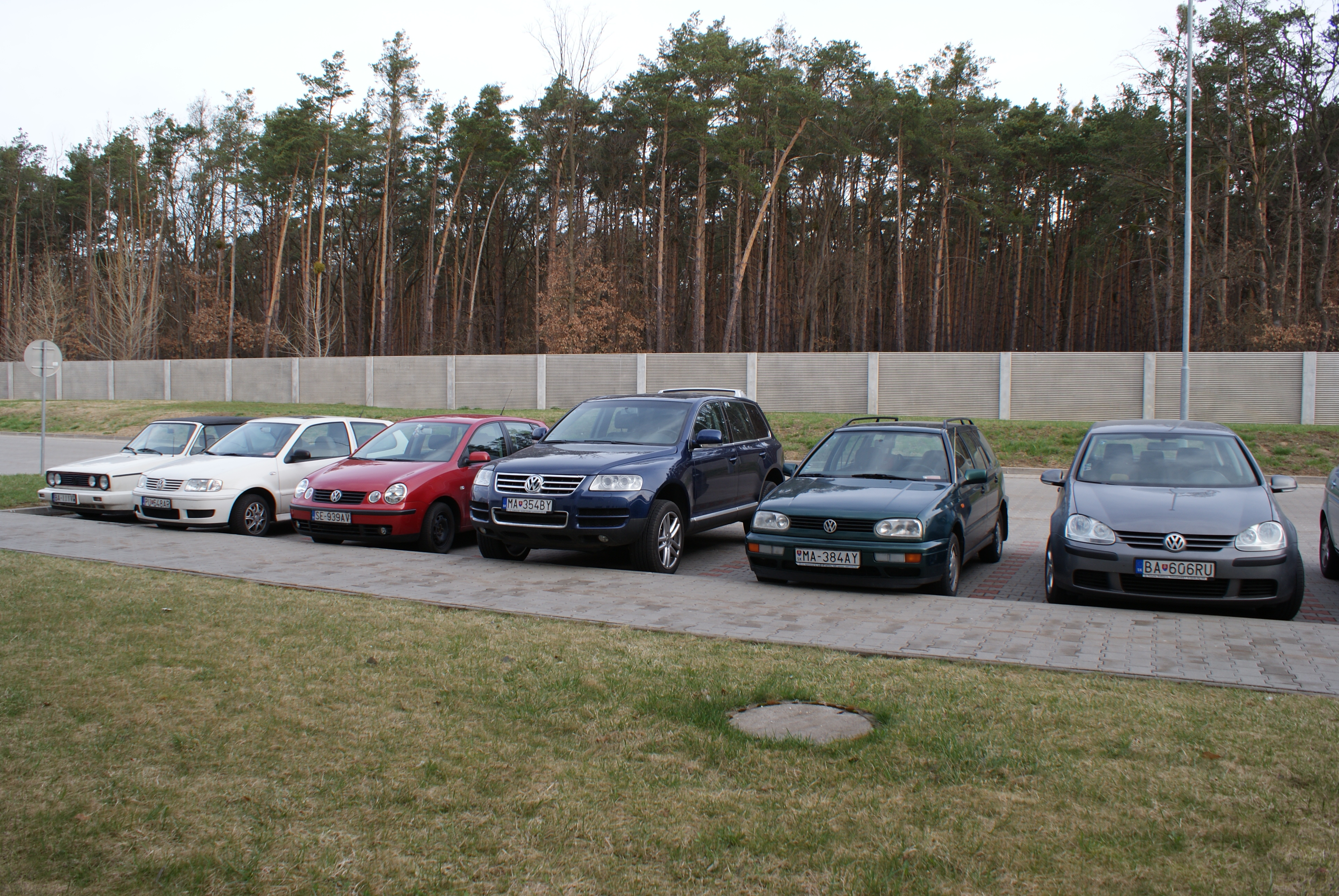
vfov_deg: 48.0
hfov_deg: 67.3
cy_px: 448
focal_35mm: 27
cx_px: 670
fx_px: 1005
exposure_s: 1/60
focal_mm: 18
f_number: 7.1
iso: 100
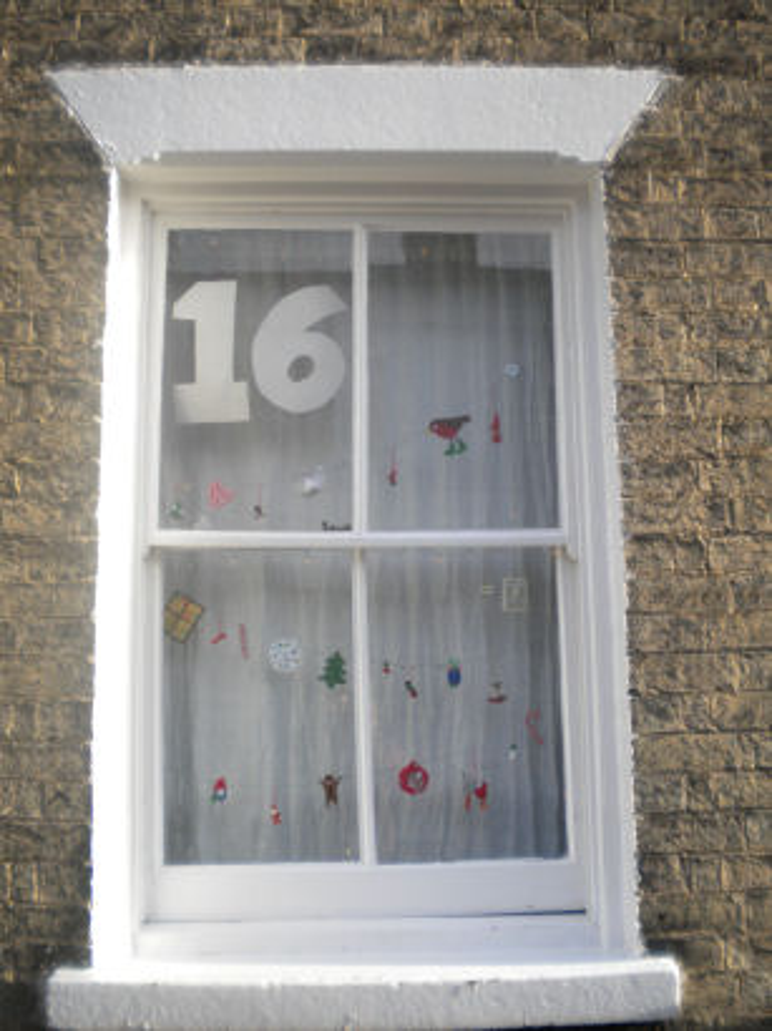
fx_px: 1042
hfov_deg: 40.7
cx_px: 386
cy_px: 516
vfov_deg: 52.7
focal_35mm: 35
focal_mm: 6.3
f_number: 3.1
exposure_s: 1/500
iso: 110
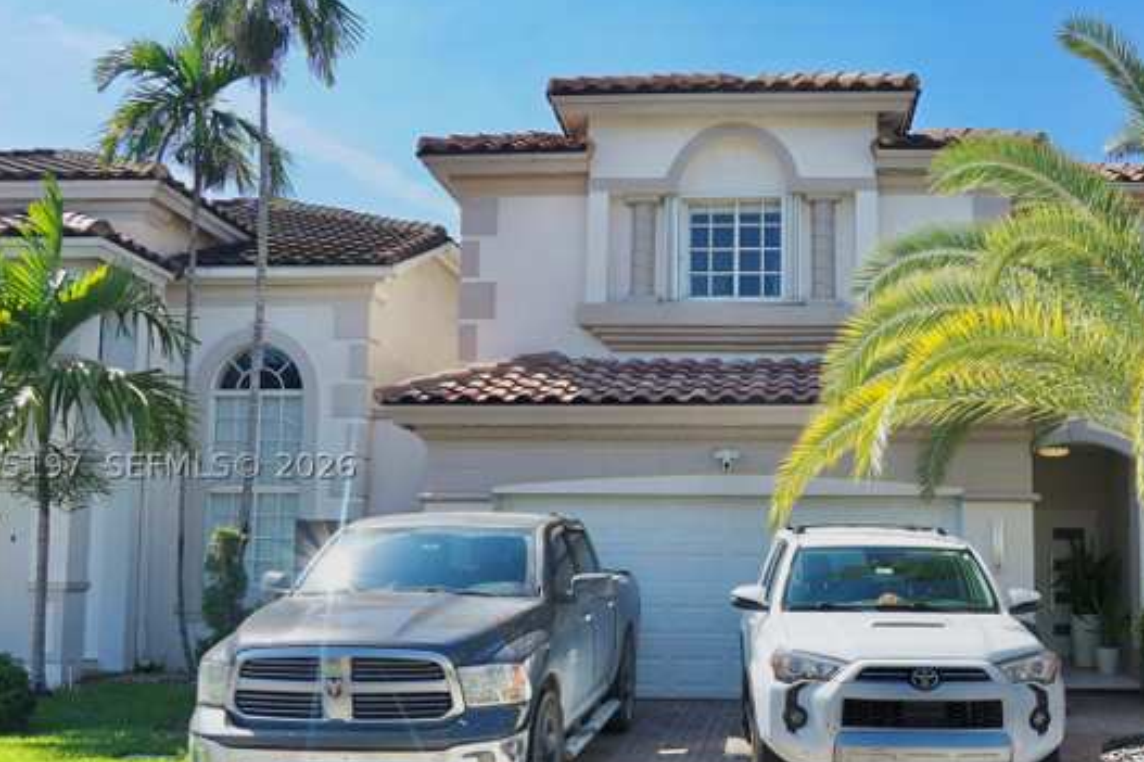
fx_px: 1302
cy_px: 463
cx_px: 758
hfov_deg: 46.7
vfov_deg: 32.5
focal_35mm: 41
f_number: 9
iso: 100
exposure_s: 1/160
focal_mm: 18
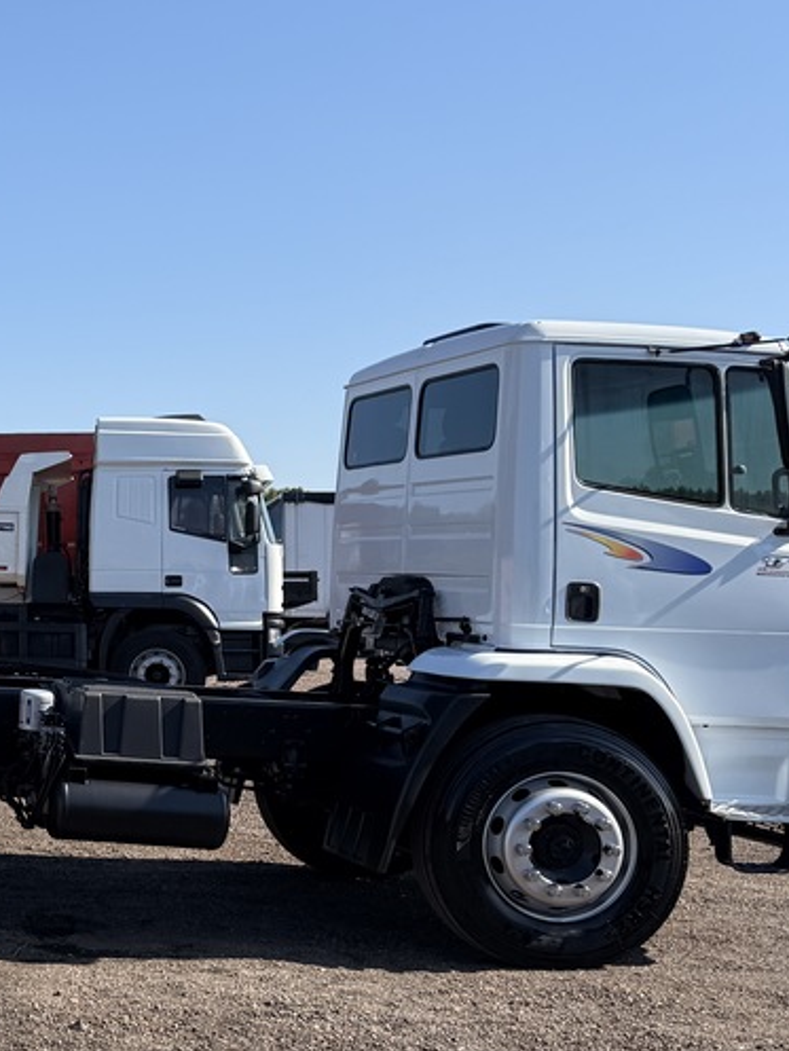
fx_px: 1671
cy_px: 548
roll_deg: -0.6
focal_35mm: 55
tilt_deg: +0.8
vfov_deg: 34.9
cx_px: -278
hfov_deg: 23.1
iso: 80
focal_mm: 6.76
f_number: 1.78
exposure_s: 1/3145
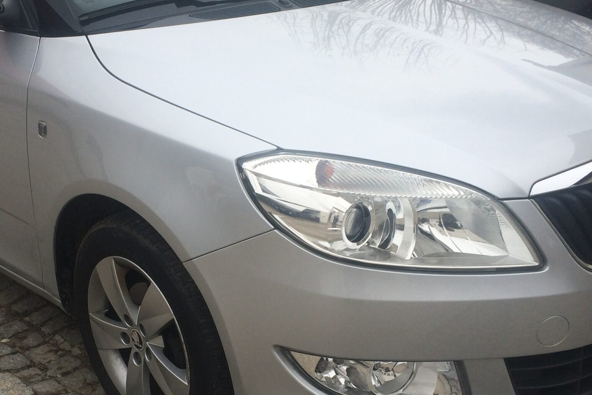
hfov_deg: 39.2
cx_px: 202
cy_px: 226
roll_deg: -2.5
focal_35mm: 50
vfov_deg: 27.0
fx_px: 822
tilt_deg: -19.6
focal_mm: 4.15
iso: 32
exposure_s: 1/1520
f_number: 2.2
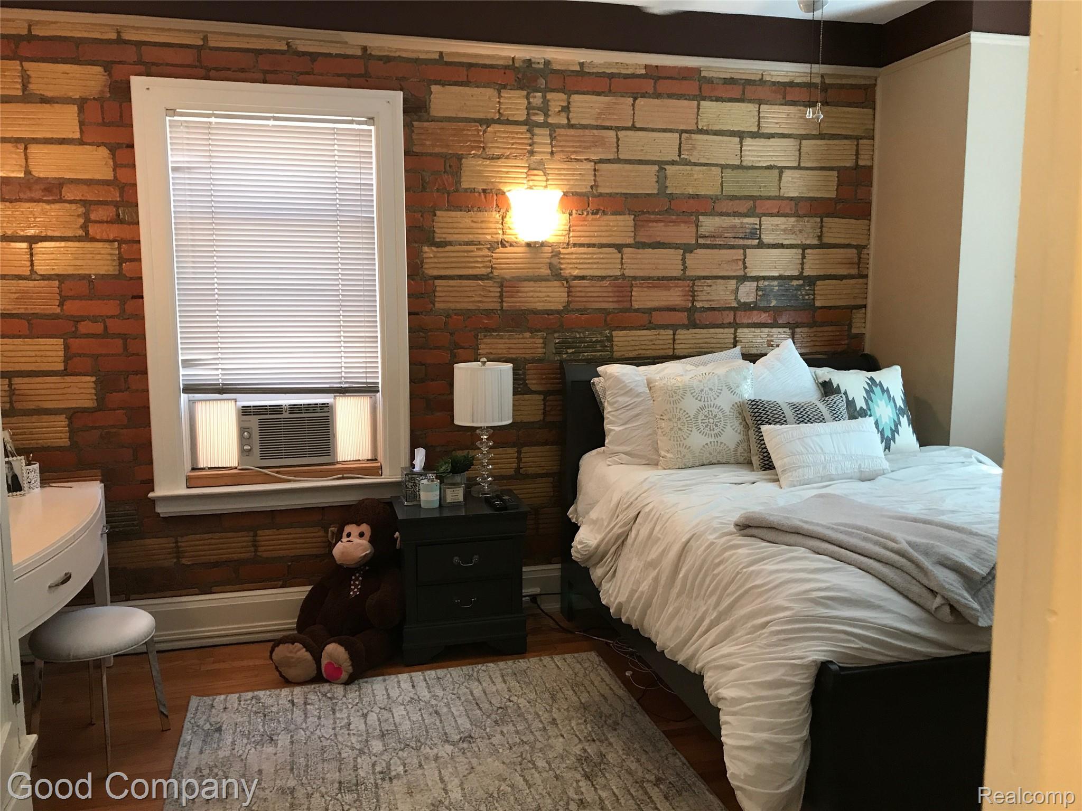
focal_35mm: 28
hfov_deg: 63.4
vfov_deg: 49.7
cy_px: 406
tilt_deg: -8.5
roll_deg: -0.5
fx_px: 875
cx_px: 541
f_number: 1.8
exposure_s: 1/15
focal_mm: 3.99
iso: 40
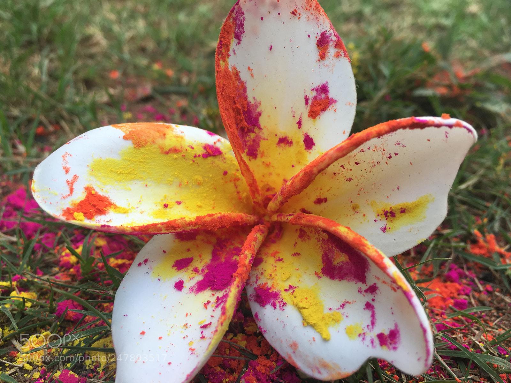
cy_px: 192
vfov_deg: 48.2
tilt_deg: -35.6
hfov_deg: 61.7
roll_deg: -1.4
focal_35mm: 29
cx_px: 256
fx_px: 428
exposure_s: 1/111
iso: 25
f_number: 2.2
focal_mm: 4.15
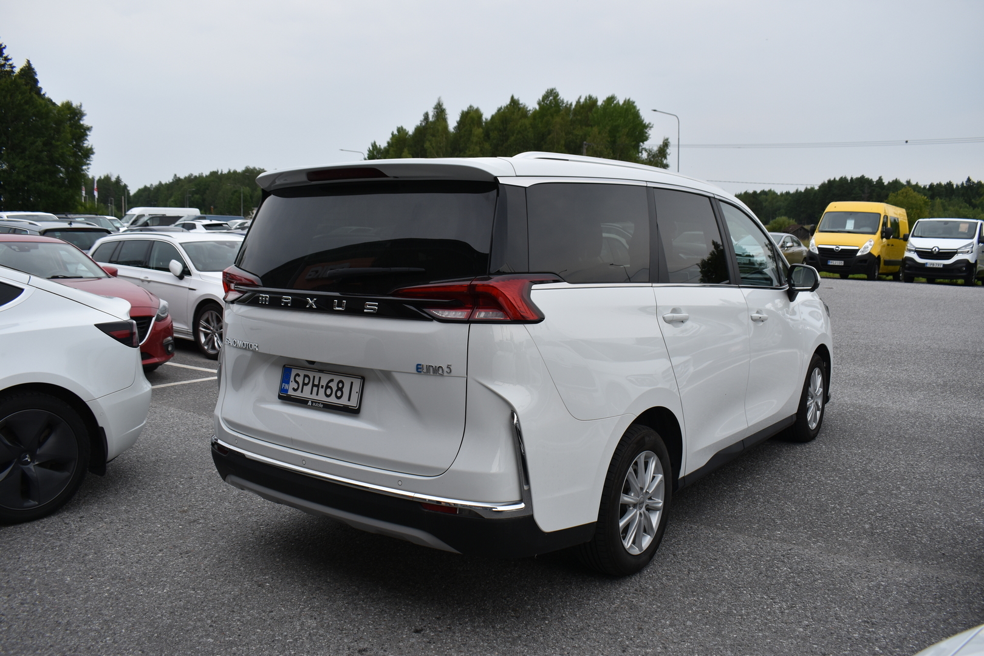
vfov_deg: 43.6
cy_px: 328
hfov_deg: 61.9
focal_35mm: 30
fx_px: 820
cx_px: 492
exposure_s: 1/350
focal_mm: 20
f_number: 8
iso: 200
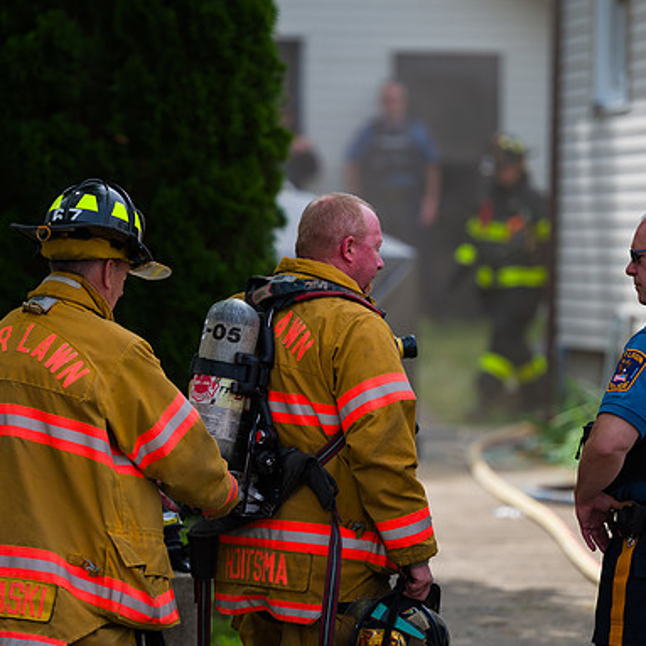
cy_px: 324
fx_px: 5025
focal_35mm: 238
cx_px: 341
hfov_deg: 7.4
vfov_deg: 7.4
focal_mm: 185
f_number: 3.2
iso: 200
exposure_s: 1/2000
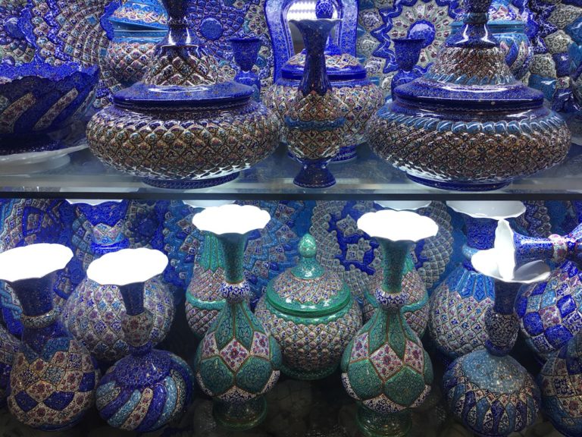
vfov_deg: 48.2
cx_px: 291
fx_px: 488
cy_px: 218
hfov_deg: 61.7
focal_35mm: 29
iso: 32
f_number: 2.2
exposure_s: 1/100
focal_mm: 4.15
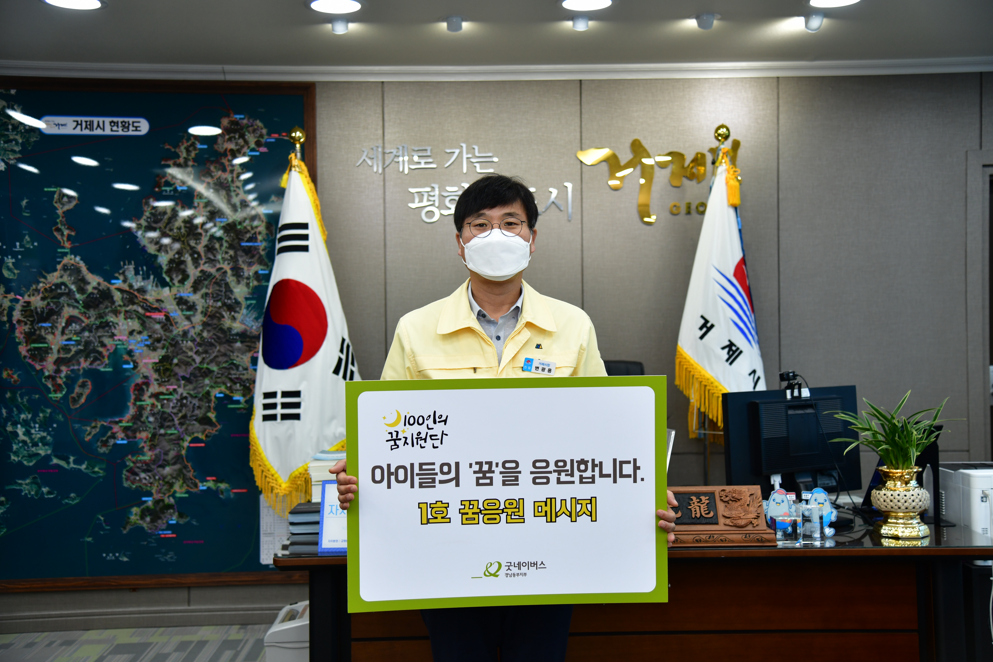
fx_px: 1214
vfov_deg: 30.5
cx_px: 496
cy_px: 331
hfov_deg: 44.5
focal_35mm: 44
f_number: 4
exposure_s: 1/250
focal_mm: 44
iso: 720
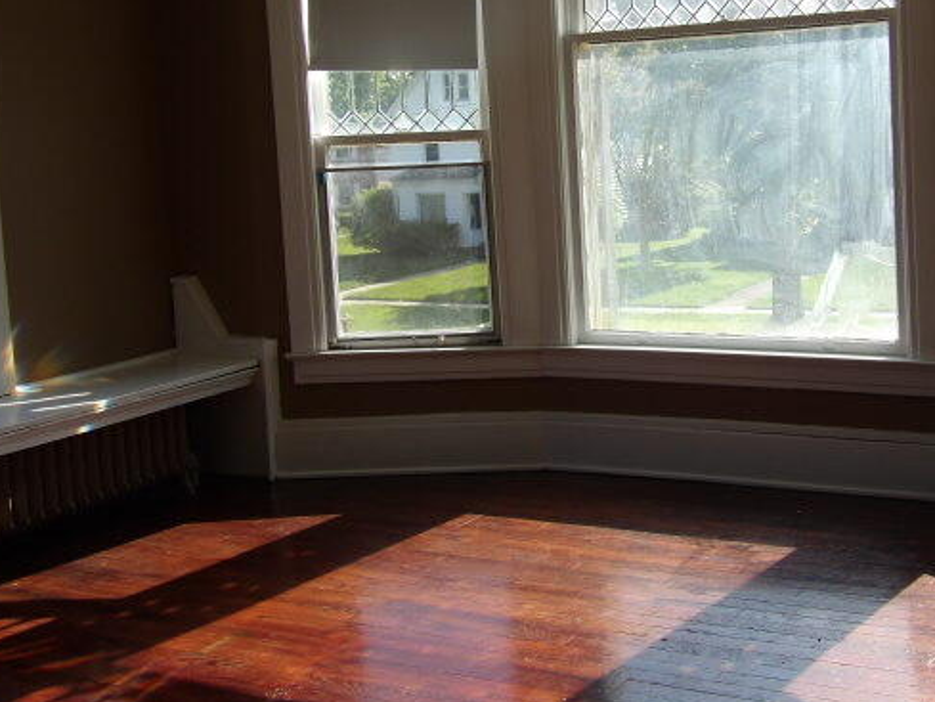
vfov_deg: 28.4
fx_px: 1378
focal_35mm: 51
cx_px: 583
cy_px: 254
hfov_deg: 37.3
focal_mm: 7
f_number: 3.7
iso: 100
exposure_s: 1/228
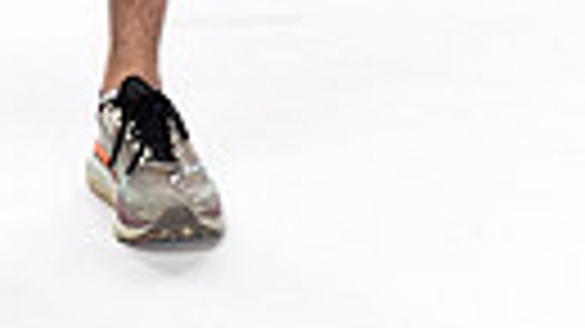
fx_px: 3086
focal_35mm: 199
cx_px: 148
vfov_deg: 5.7
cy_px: -678
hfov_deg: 10.8
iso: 640
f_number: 8
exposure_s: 1/250
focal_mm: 55
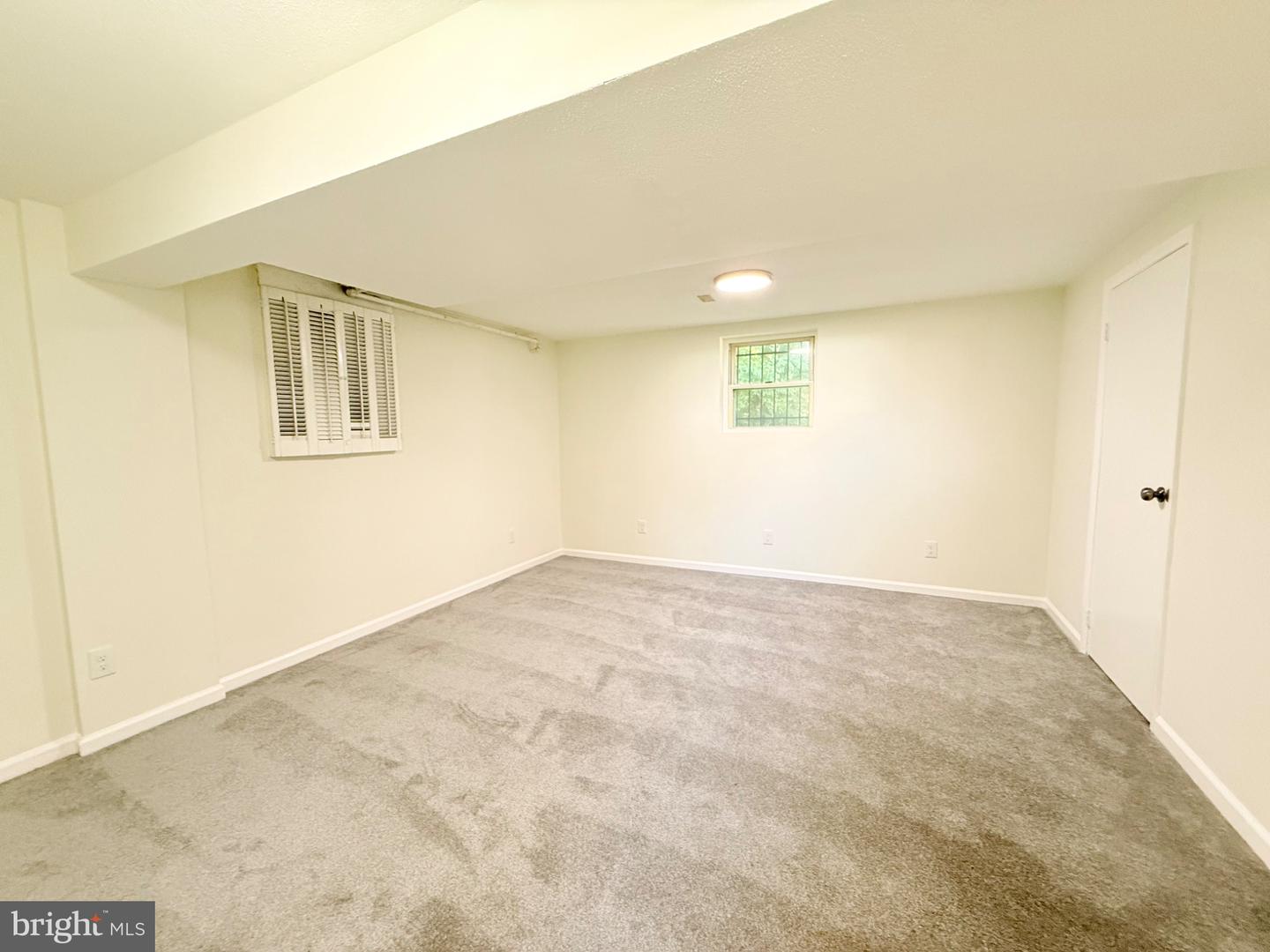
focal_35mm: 14
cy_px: 476
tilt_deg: -5.0
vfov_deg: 85.7
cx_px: 635
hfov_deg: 102.1
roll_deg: +1.0
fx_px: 514
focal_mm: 2.22
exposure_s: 1/120
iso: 500
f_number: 2.2
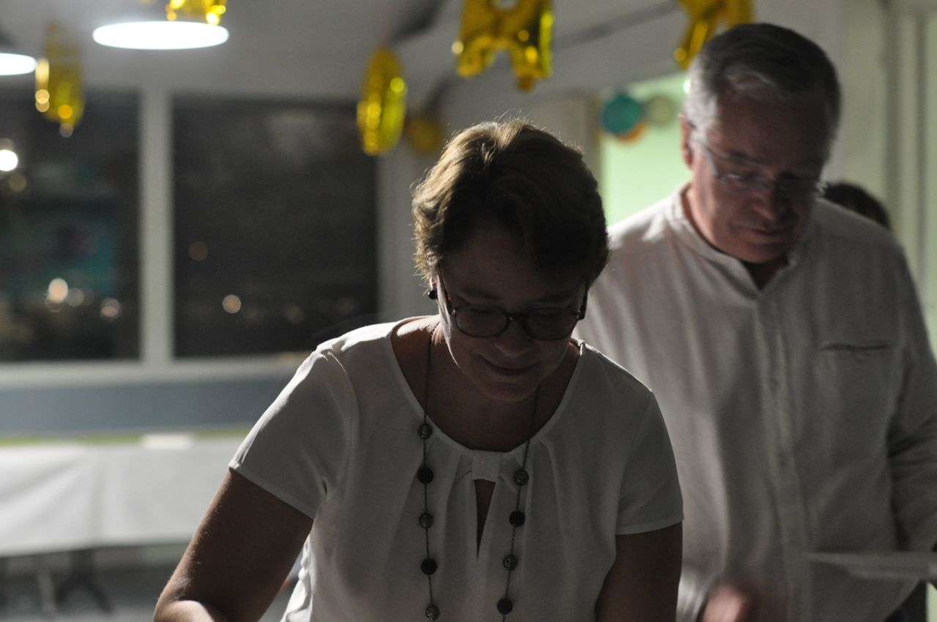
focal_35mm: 75
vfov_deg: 18.1
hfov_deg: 27.0
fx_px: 1950
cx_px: 468
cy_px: 311
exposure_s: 1/30
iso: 1600
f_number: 2.8
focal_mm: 50
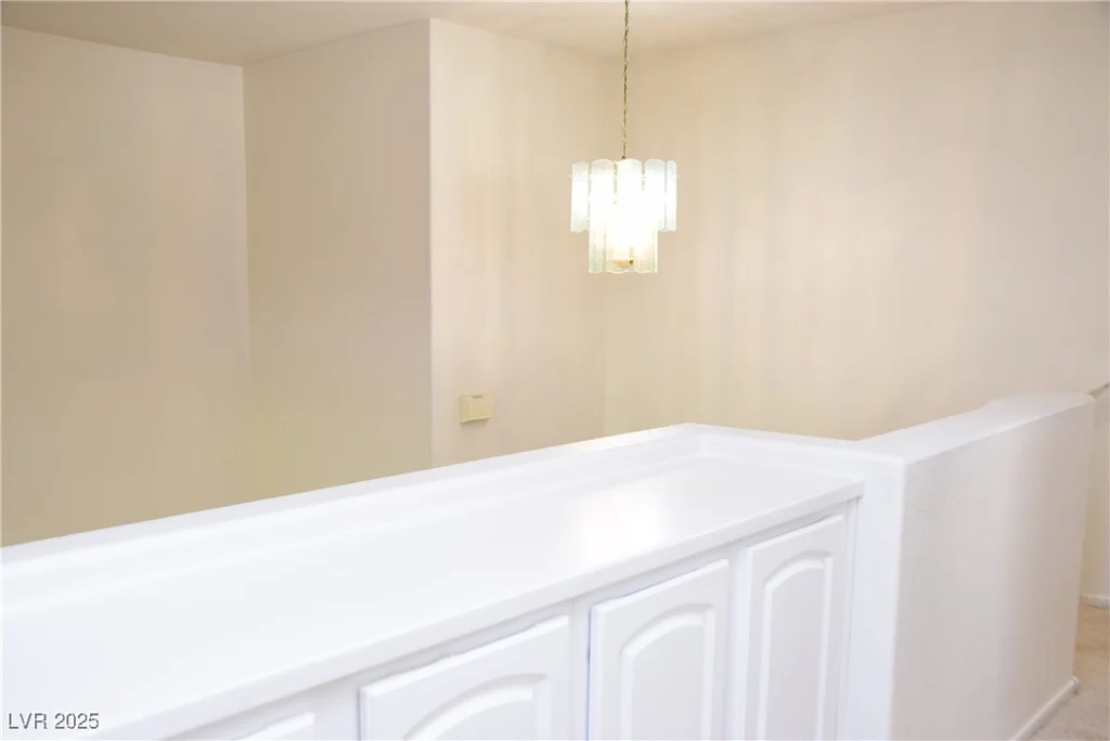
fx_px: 1018
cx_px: 555
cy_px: 370
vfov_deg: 40.0
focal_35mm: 33
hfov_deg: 57.2
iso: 400
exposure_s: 1/30
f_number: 7.1
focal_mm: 22
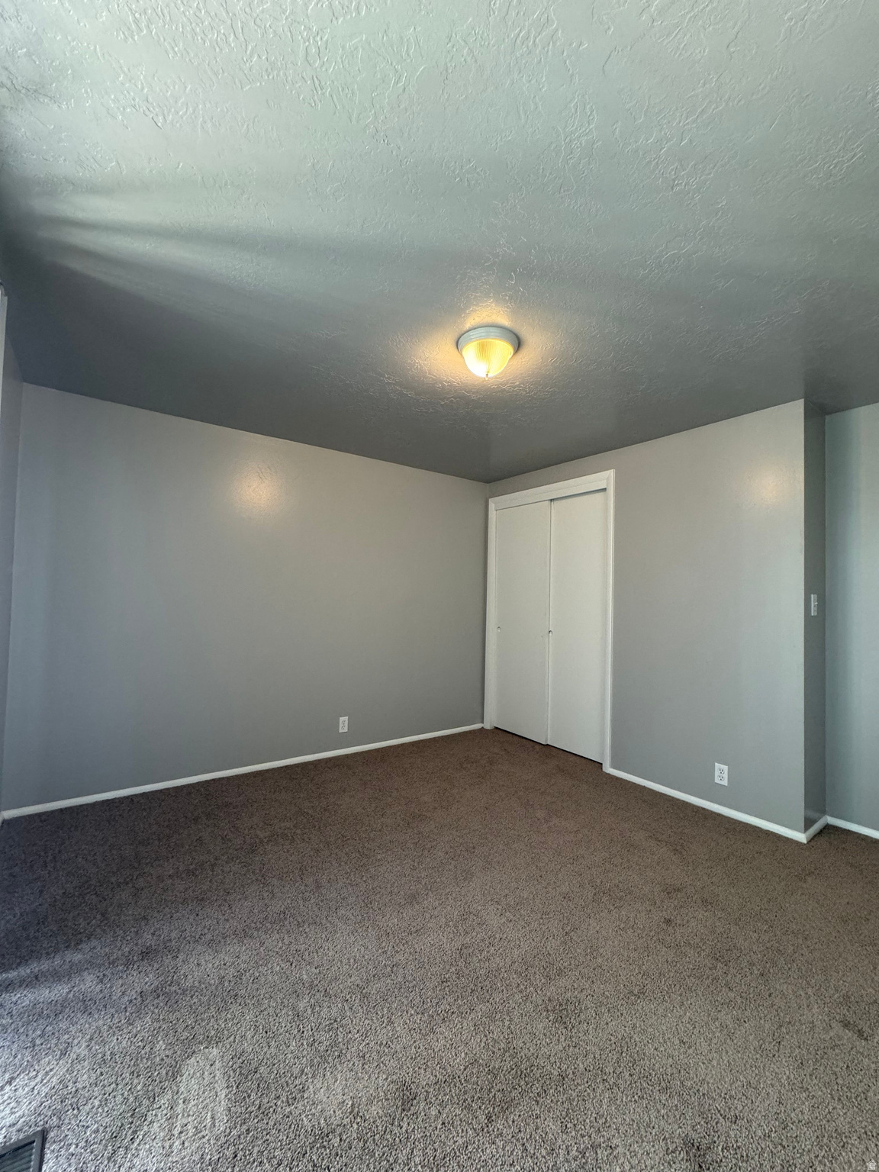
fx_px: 474
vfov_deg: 102.1
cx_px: 440
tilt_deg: +1.4
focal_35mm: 14
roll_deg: -1.8
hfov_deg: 85.7
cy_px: 586
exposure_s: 1/60
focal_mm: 2.22
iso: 250
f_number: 2.2
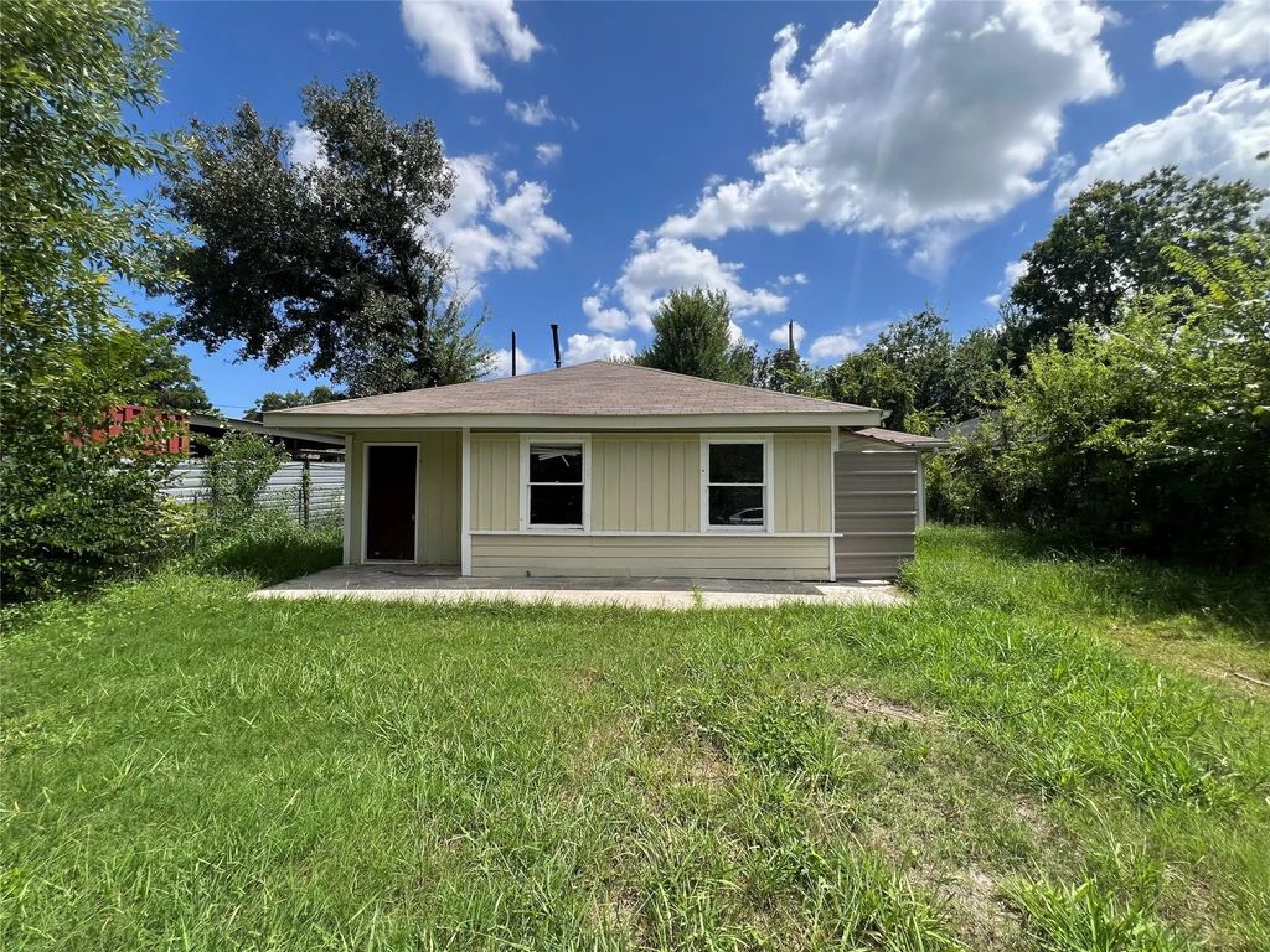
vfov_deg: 89.9
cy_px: 476
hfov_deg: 106.2
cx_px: 635
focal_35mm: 13
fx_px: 477
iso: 32
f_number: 1.8
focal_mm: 1.57
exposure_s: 1/1623
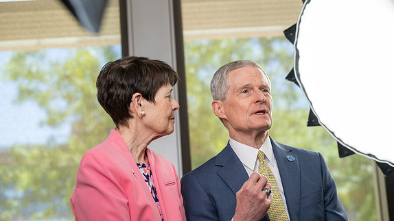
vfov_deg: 13.3
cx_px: 197
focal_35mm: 91
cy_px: 129
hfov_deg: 23.4
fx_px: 951
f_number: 4.5
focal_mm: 86
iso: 2000
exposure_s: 1/250
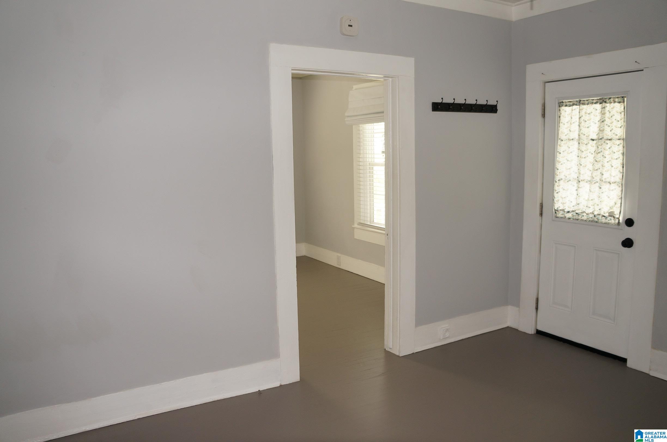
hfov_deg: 67.5
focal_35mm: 27
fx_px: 499
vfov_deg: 47.8
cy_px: 221
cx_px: 334
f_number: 4
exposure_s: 1/60
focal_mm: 18
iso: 250
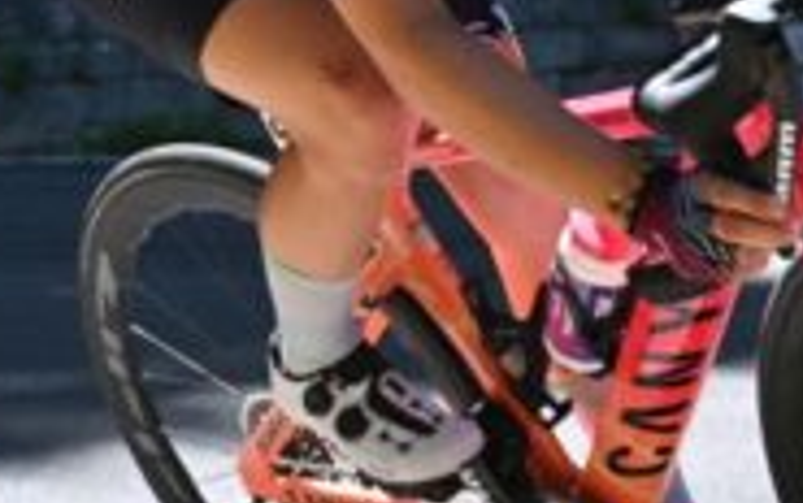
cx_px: 586
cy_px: -52
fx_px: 2541
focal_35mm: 116
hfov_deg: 17.9
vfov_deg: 11.2
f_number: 4.5
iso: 400
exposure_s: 1/1600
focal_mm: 34
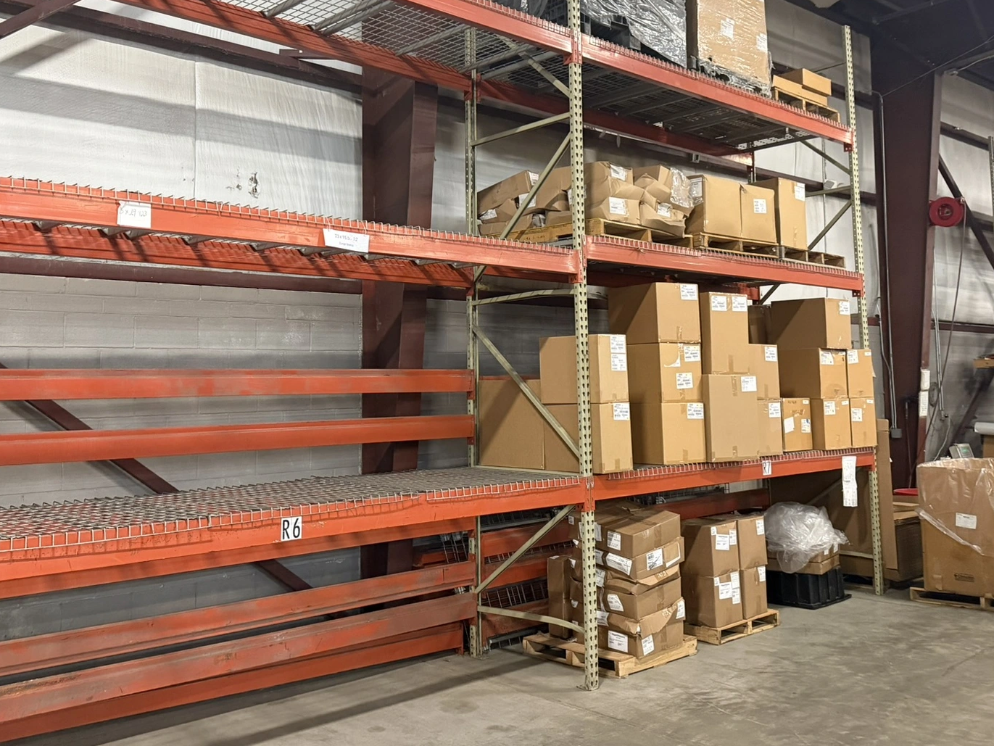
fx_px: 1005
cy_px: 286
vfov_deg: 40.5
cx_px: 471
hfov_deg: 52.6
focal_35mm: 35
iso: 640
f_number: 1.78
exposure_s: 1/60
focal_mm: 6.76
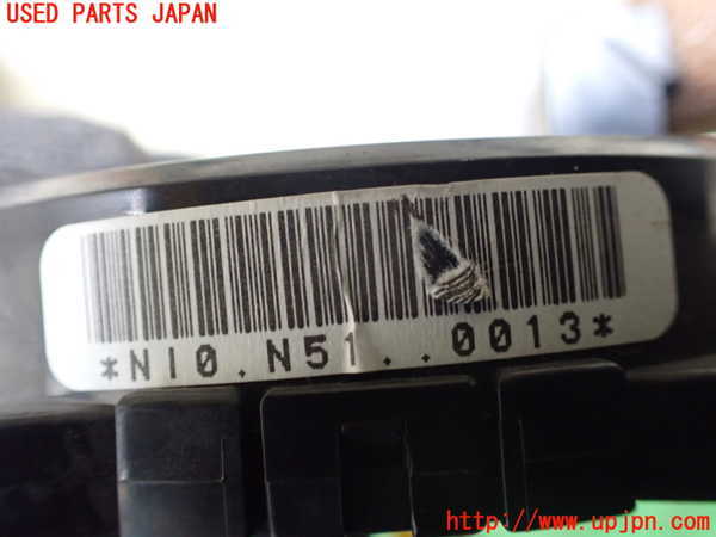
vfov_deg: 46.8
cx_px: 358
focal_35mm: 30
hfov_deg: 60.0
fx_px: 621
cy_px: 268
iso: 800
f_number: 2.3
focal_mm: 5.4
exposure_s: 1/30
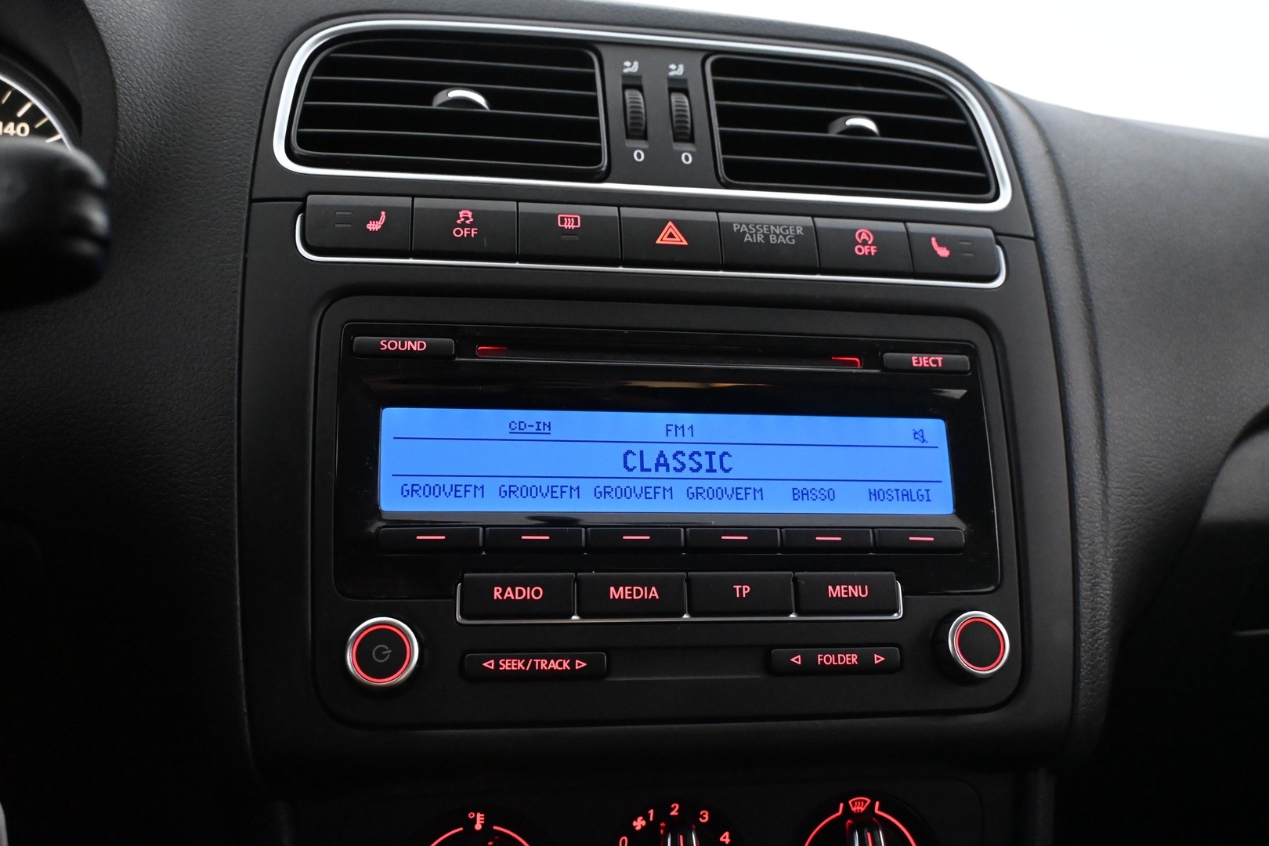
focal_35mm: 31
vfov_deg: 42.6
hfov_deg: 60.7
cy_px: 423
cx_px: 634
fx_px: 1084
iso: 7200
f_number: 3.8
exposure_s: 1/60
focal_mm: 20.5
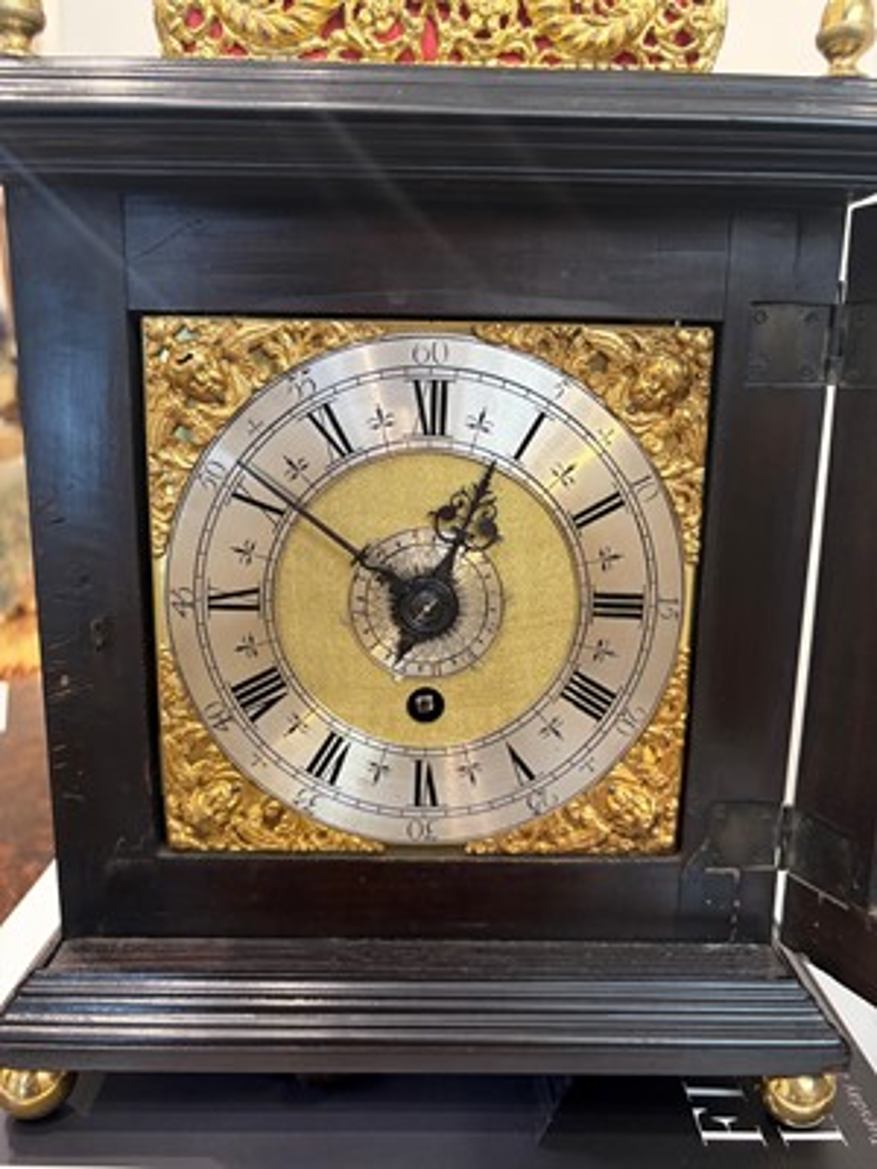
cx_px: 438
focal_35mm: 26
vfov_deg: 67.3
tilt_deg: -11.3
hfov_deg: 53.1
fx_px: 878
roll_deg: -2.0
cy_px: 584
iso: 160
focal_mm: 5.96
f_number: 1.6
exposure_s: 1/60
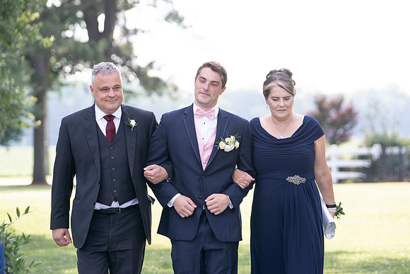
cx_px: 206
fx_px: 1934
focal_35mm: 170
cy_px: 126
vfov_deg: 8.1
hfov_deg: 12.1
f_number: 4
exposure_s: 1/200
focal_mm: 147
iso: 100
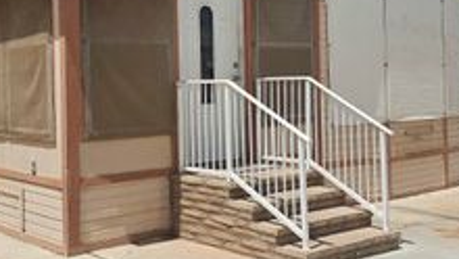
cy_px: 93
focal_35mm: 57
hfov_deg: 36.6
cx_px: 227
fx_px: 694
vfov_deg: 21.1
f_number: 1.7
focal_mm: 6.3
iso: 10
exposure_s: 1/2271
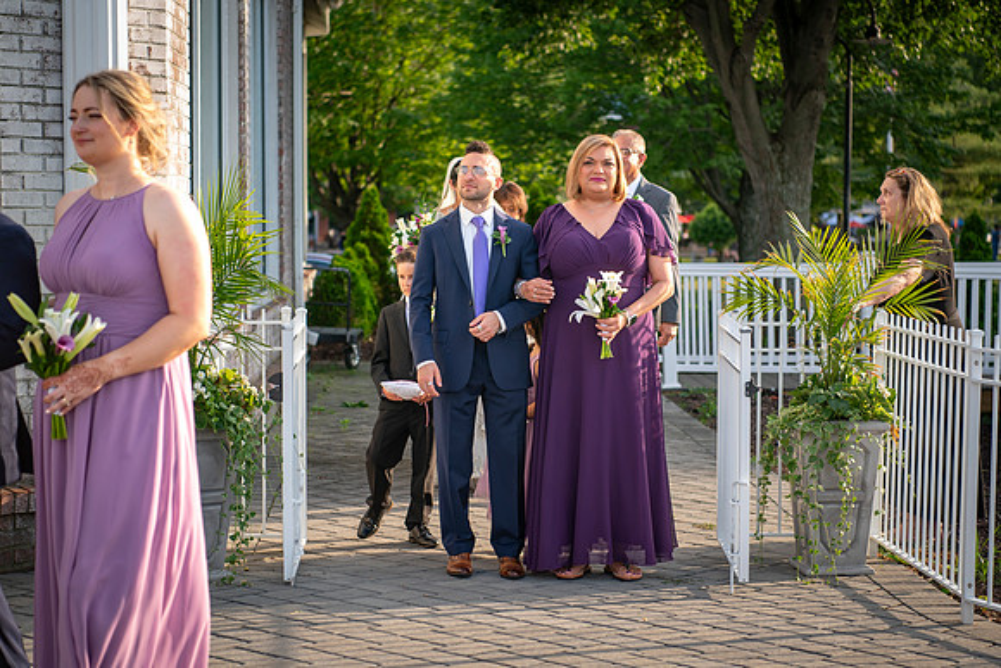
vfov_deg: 18.5
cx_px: 501
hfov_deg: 27.4
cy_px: 331
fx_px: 2050
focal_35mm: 74
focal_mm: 70
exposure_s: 1/200
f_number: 2.8
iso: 50
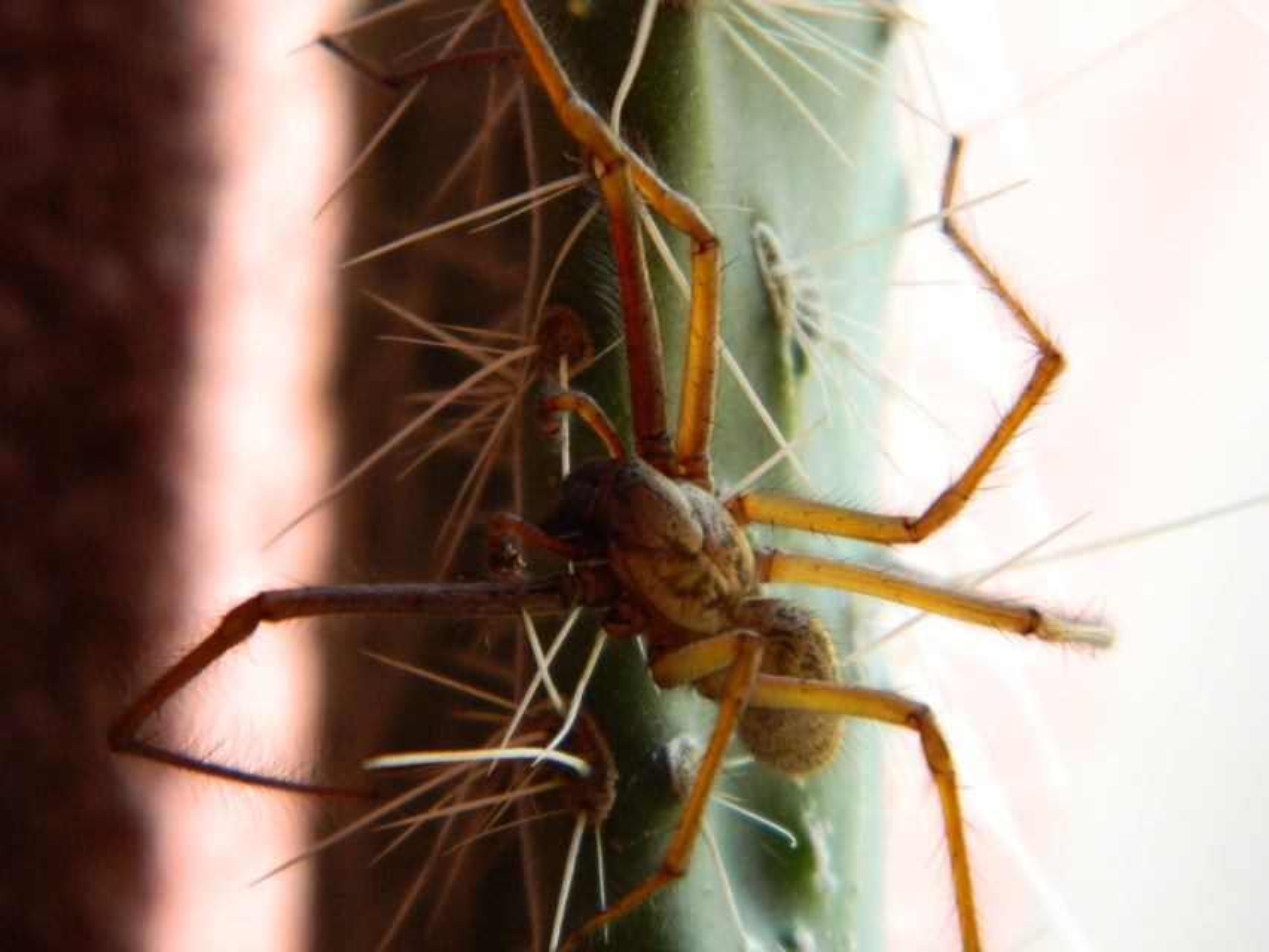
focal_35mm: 221
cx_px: 634
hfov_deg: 9.0
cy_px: 476
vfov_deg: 6.7
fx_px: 8103
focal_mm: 39.7
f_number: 5.4
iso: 400
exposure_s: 1/50
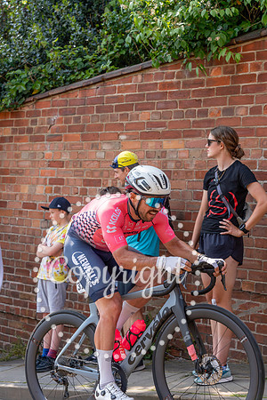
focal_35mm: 58
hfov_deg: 23.4
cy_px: 200
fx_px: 645
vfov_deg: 34.5
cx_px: 134
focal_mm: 58
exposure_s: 1/1000
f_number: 4.5
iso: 100
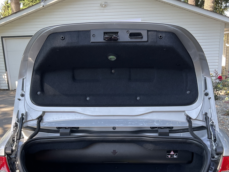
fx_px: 265
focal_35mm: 40
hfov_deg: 46.8
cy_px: 123
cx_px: 115
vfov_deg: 35.4
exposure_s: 1/102
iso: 16
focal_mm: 3
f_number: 1.8
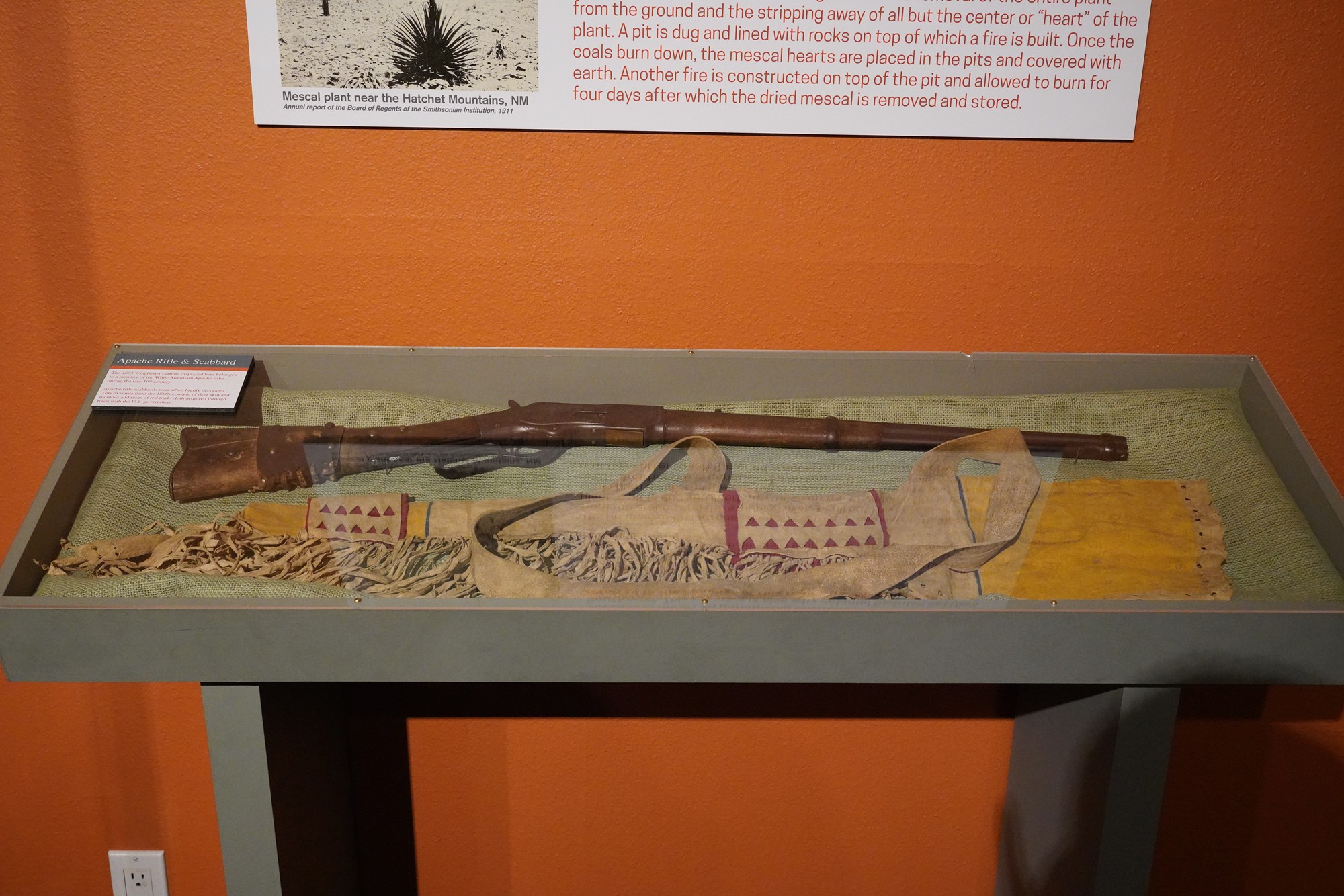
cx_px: 672
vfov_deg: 33.4
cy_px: 448
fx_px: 1493
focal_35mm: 40
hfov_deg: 48.5
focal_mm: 40
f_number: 9
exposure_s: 1/100
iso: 10000
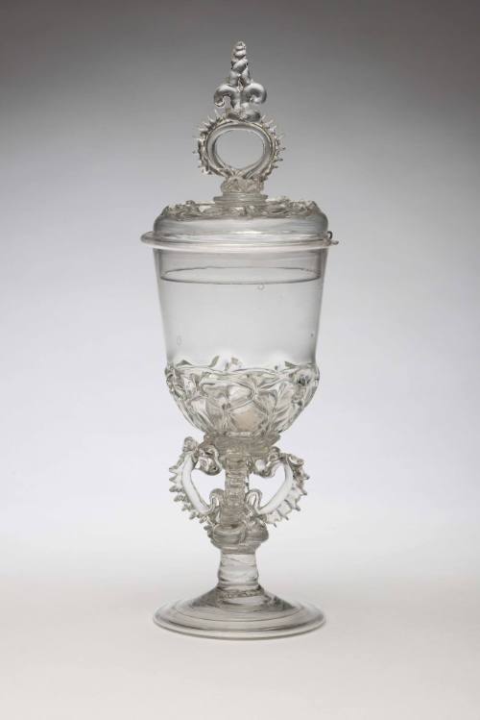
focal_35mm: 105
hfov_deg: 13.1
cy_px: 360
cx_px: 240
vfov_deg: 19.4
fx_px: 2098
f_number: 22
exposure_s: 1/160
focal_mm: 105
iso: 100
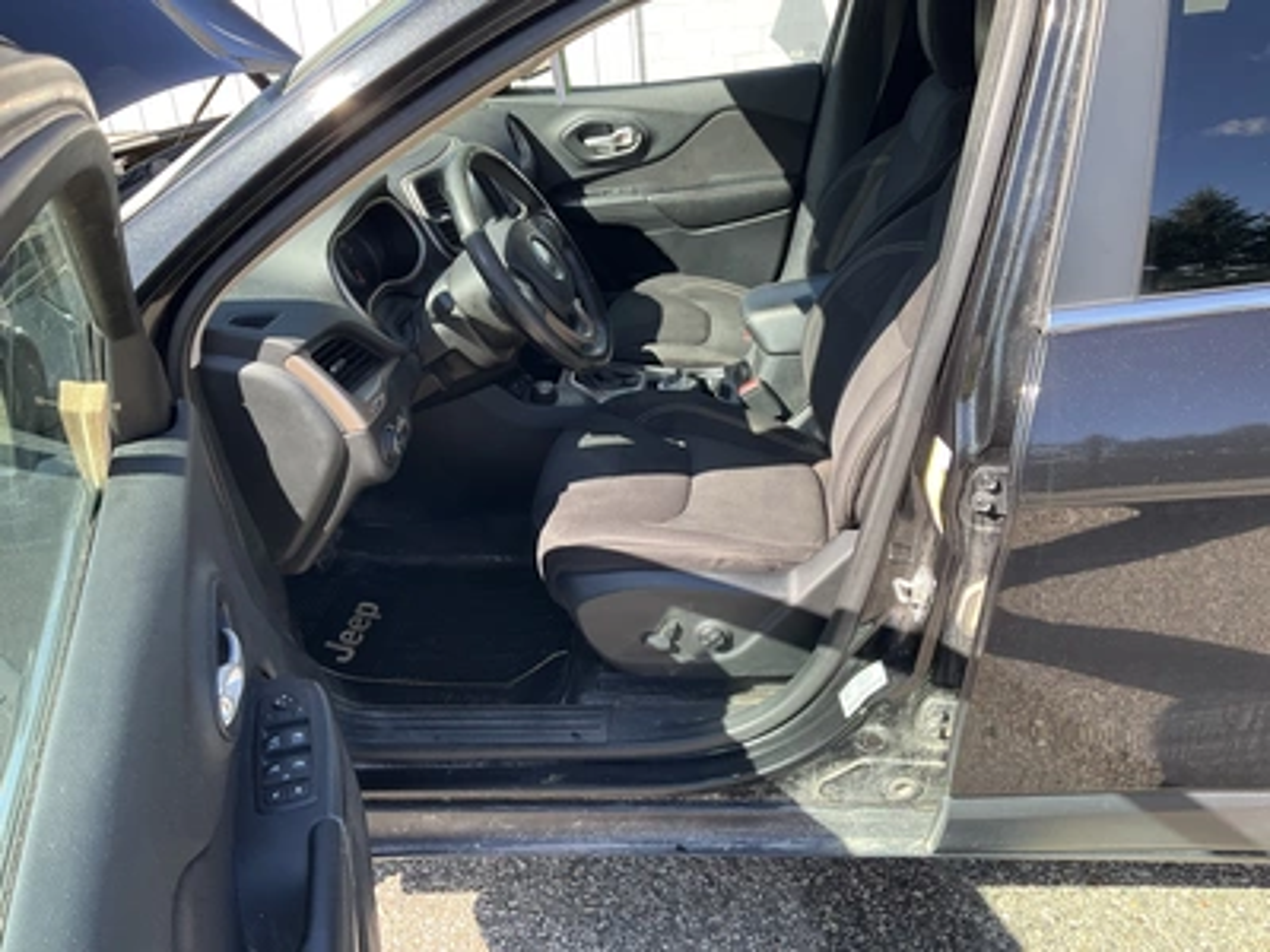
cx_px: 635
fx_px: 1064
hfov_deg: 61.7
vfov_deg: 48.2
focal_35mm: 29
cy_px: 476
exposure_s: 1/182
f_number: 1.8
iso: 25
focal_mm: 3
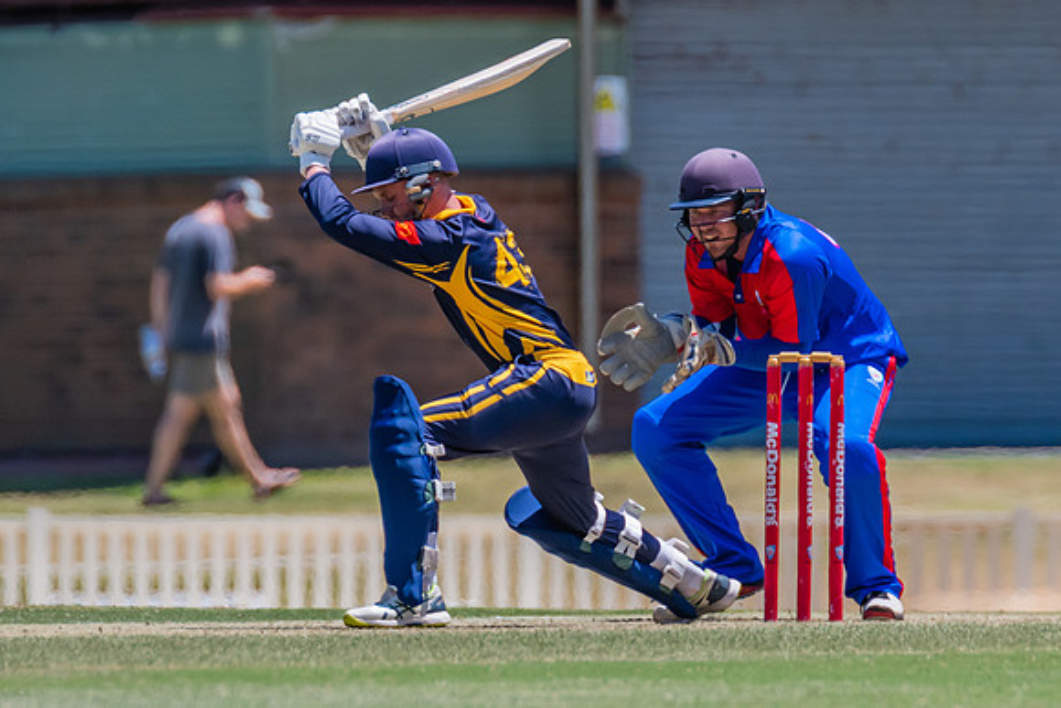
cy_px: 317
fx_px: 33924
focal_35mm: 1151
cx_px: 592
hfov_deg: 1.8
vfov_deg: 1.2
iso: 640
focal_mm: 600
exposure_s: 1/2000
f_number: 7.1
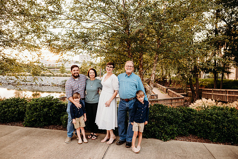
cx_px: 119
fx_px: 159
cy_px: 80
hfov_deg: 73.7
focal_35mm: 24
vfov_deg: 53.2
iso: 640
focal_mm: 24
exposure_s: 1/200
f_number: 3.2
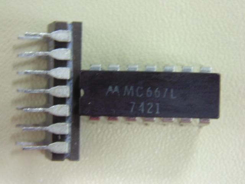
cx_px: 122
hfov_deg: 16.6
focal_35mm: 119
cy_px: 92
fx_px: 842
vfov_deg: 12.5
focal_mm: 21.3
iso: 400
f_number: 4.8
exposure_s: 1/8
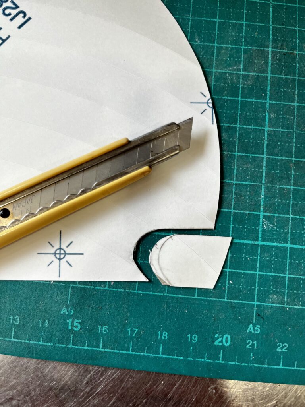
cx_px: 152
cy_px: 204
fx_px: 305
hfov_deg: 53.1
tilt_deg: -85.0
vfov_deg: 67.3
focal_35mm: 26
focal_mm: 5.1
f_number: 1.6
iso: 80
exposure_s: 1/100
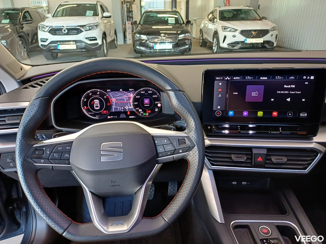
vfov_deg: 54.9
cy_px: 122
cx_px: 163
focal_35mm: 25
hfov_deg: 69.4
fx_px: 235
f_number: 1.8
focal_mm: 4.65
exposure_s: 1/50
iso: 320
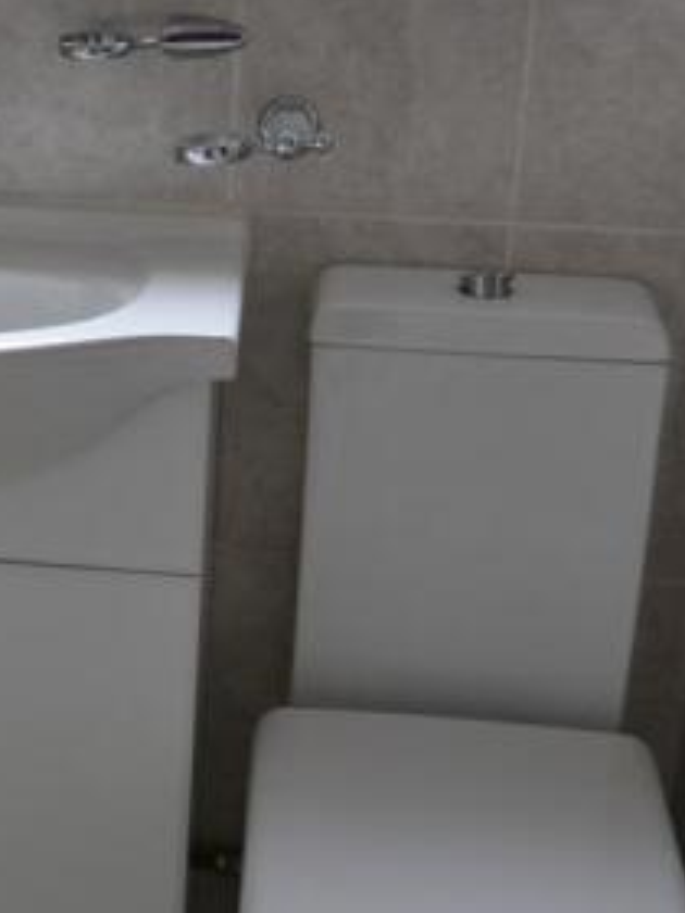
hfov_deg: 17.3
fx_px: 2137
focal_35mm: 81
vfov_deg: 24.1
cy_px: 442
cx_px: -152
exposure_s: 1/125
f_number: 5.6
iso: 360
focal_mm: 24
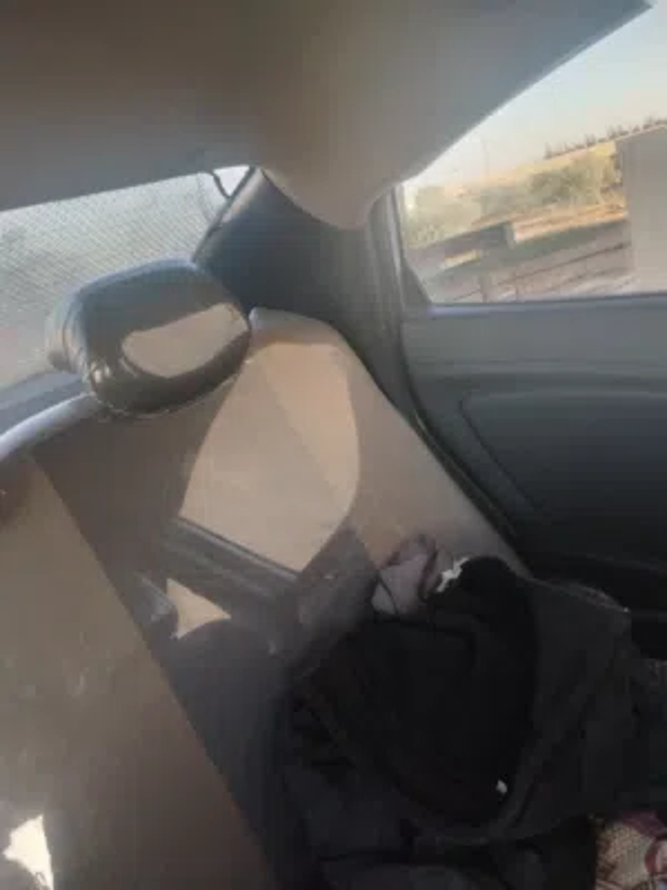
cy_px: 445
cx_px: 334
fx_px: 694
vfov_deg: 65.3
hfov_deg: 51.4
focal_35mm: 27
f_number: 1.75
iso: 397
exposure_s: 1/100
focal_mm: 5.25
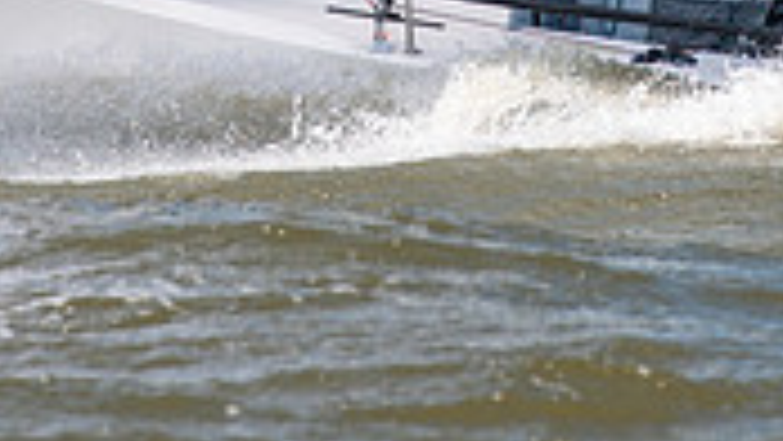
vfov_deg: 1.9
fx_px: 13499
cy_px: -376
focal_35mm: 650
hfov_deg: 3.3
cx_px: 508
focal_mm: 175
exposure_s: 1/2500
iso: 320
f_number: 5
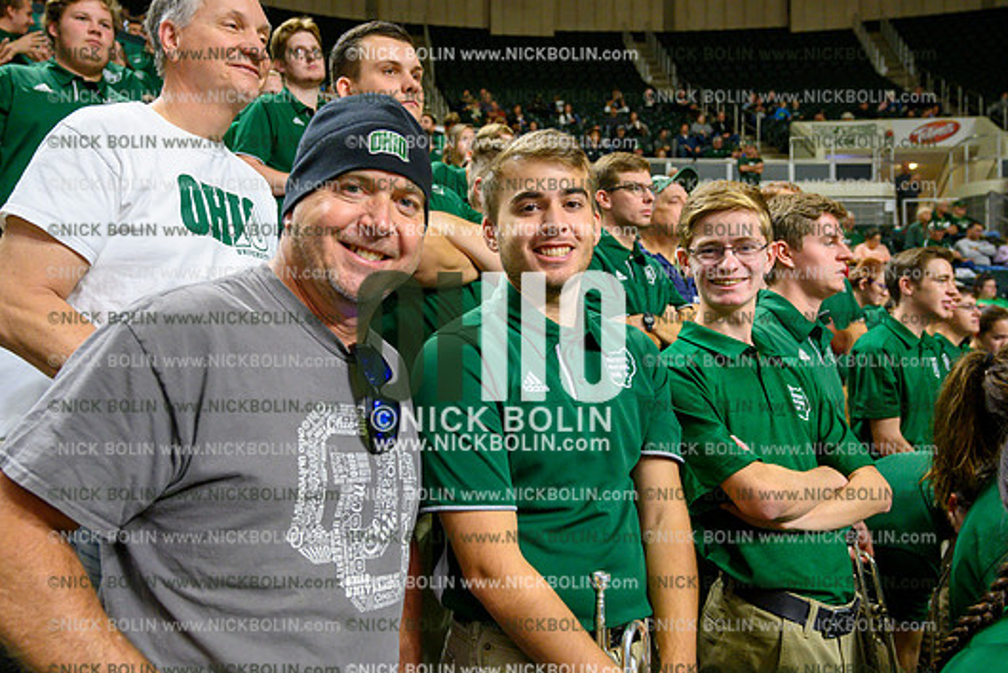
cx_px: 491
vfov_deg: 45.0
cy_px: 362
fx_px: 812
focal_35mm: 29
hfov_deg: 63.6
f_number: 4.5
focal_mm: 26.5
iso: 3200
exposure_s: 1/200
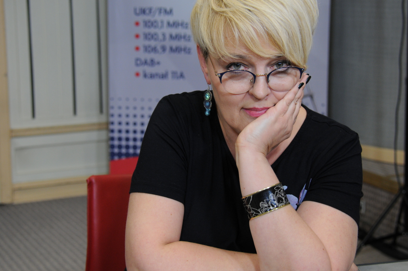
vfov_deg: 16.8
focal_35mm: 81
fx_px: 917
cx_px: 197
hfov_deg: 25.1
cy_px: 122
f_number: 5.3
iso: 500
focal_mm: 48
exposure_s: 1/30
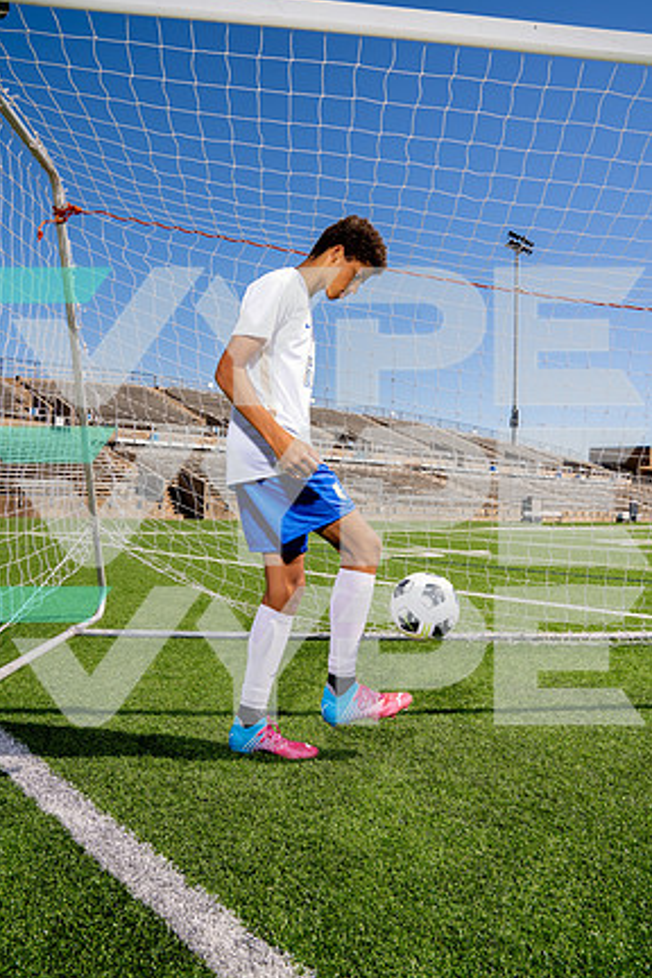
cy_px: 498
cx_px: 315
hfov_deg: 51.3
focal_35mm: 25
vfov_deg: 71.5
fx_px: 679
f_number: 8
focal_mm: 24
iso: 100
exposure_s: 1/250
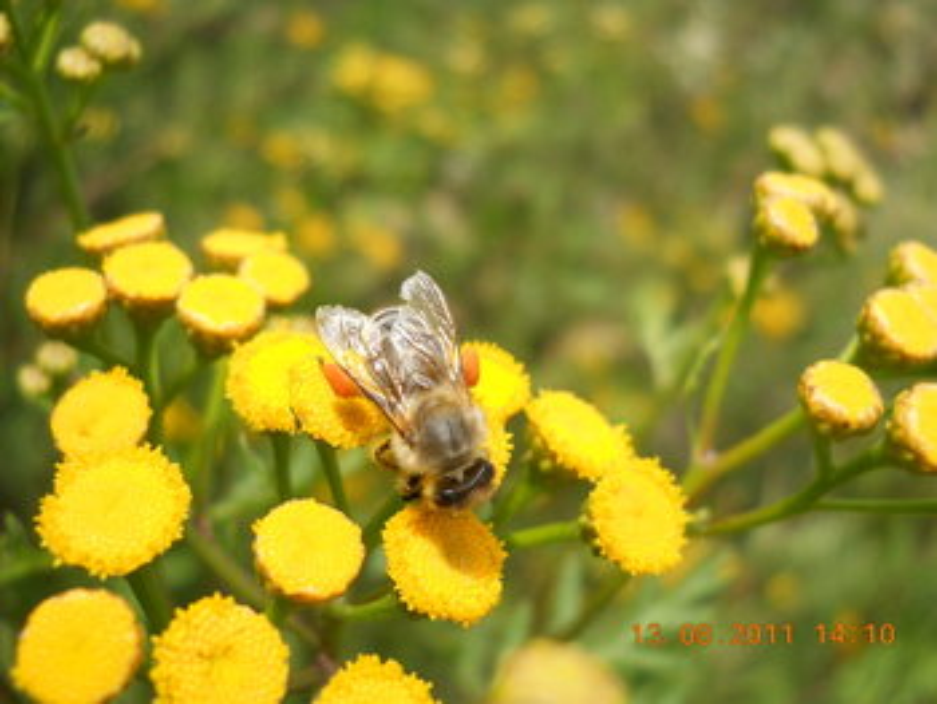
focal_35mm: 41
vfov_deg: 35.2
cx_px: 468
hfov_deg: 45.7
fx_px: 1111
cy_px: 352
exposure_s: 1/250
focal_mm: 6.72
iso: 80
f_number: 5.5
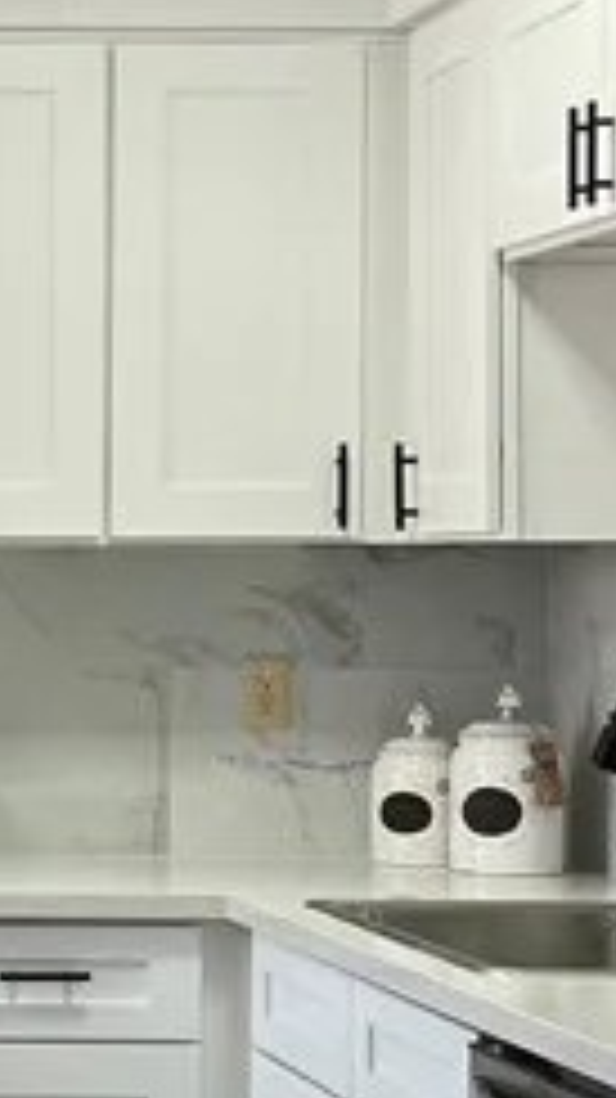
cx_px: -517
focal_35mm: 119
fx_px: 3460
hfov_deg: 9.6
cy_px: 612
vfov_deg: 18.0
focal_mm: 5.7
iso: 50
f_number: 1.5
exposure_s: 1/121
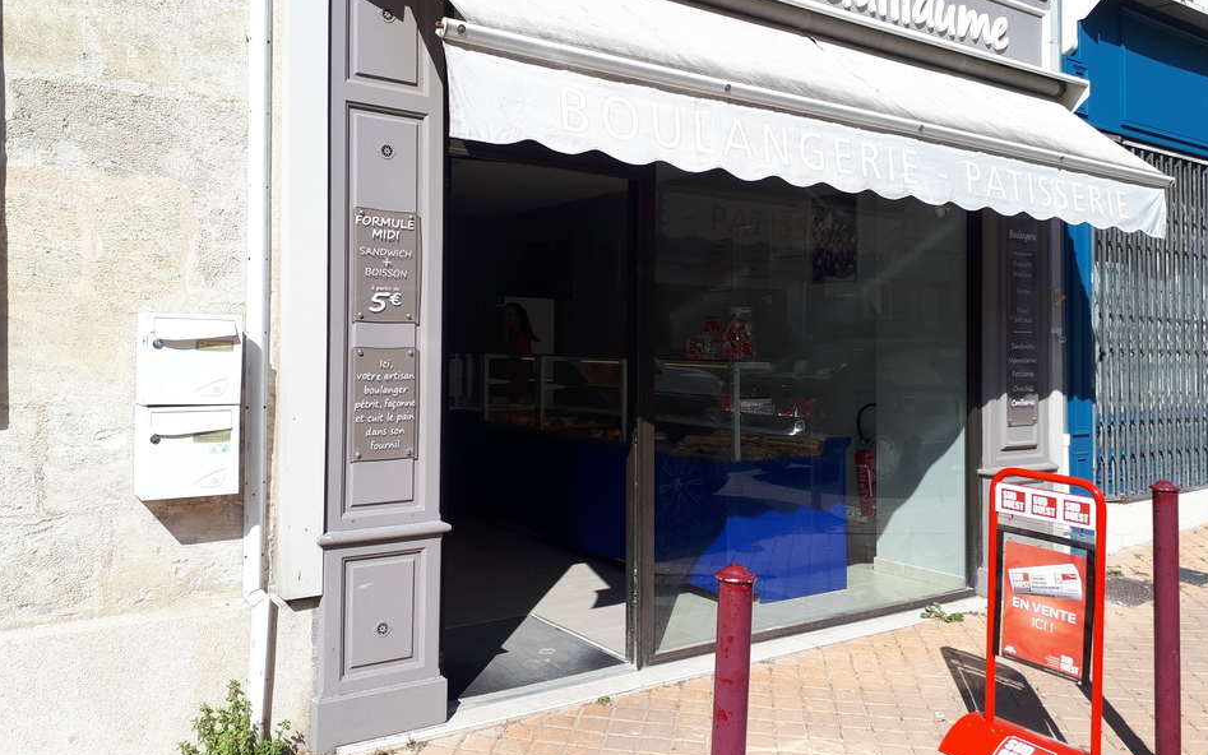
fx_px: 955
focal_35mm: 29
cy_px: 311
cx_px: 608
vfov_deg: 43.0
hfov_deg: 64.6
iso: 40
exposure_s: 1/1277
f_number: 1.9
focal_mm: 3.6
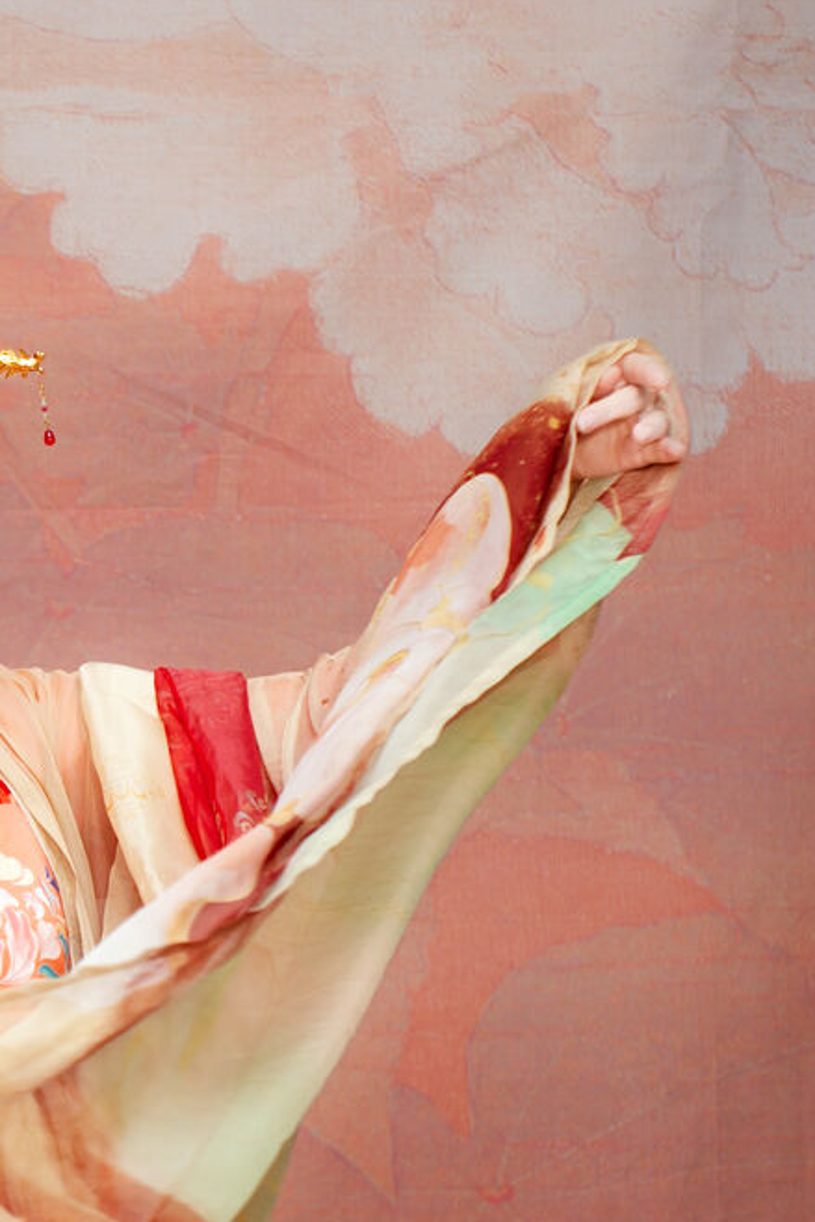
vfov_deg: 15.3
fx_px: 4548
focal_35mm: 134
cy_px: 802
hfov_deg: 10.0
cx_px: -297
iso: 100
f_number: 2.8
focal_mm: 50
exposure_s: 1/160
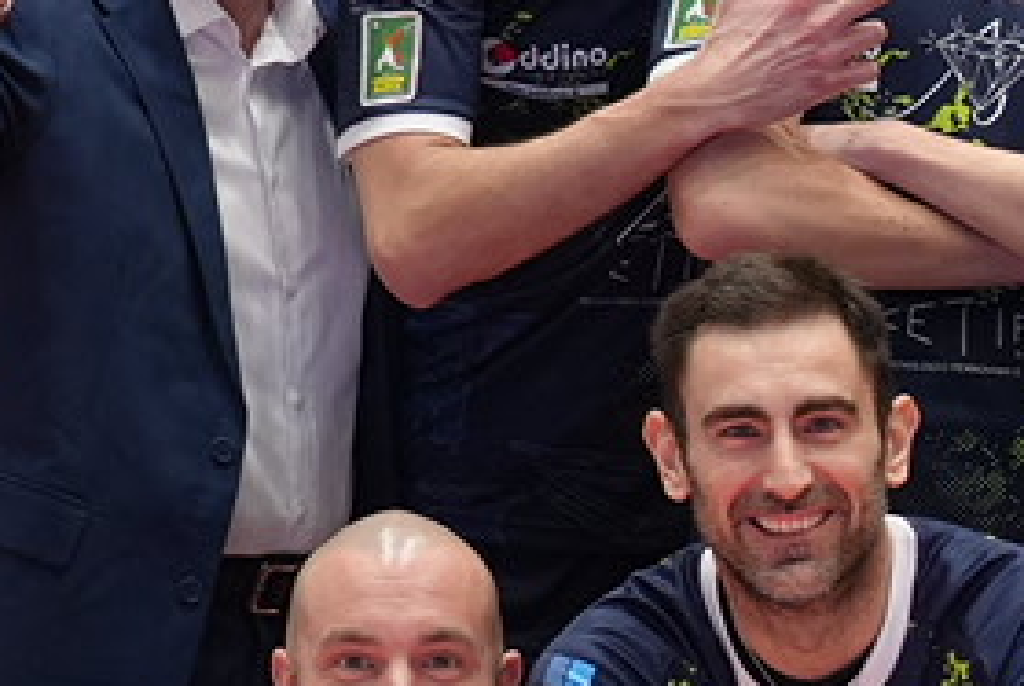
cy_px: 660
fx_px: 7578
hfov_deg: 7.4
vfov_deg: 5.2
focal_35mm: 266
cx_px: 2165
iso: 1250
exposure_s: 1/160
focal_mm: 46
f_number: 4
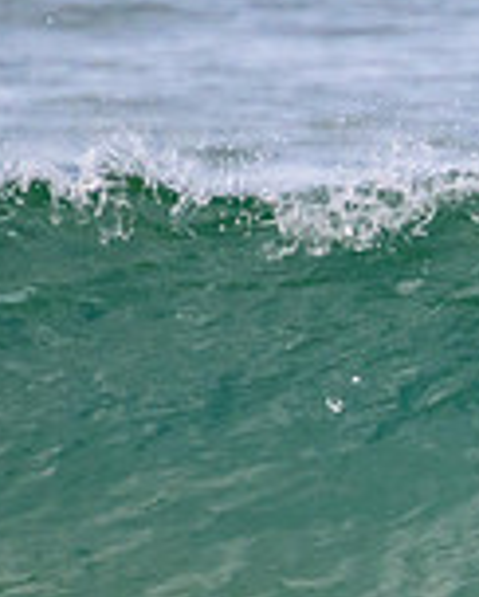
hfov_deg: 0.5
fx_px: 60360
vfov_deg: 0.6
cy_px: 519
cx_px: 1009
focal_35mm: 3413
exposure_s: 1/2000
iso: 1600
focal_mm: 800
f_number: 11
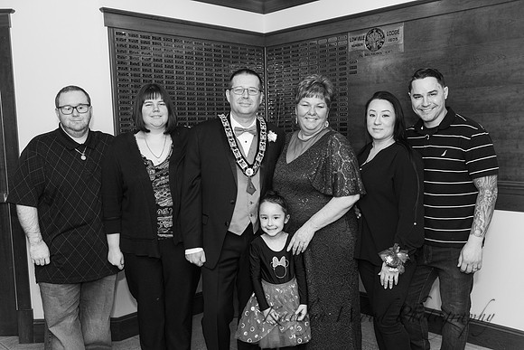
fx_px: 495
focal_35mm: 34
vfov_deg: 38.9
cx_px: 262
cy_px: 175
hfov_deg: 55.8
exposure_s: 1/200
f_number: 4
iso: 800
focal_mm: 34
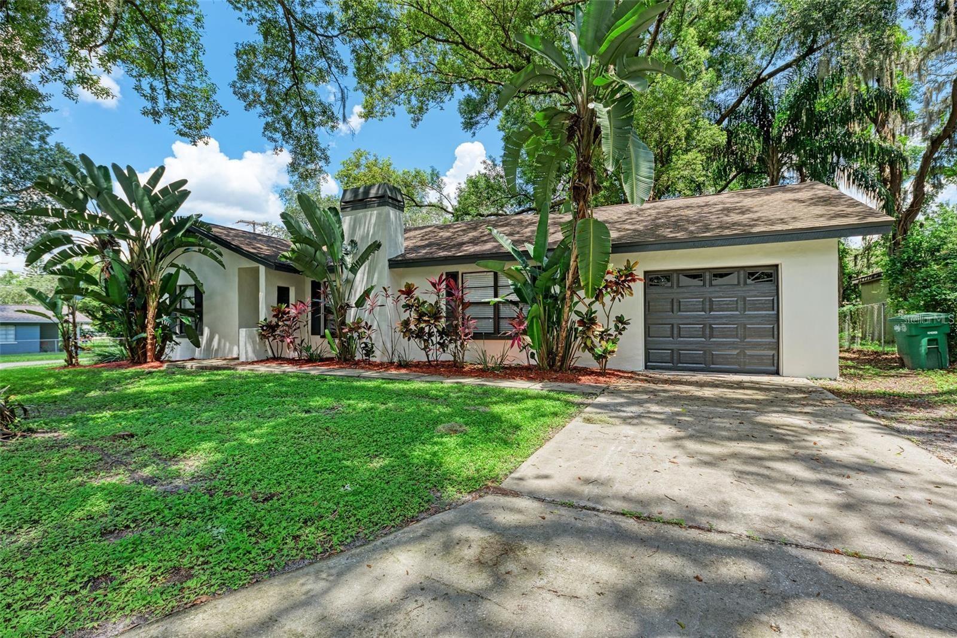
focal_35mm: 17
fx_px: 452
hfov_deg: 93.3
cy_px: 319
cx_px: 478
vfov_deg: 70.5
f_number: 7.1
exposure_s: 1/25
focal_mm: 17
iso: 100
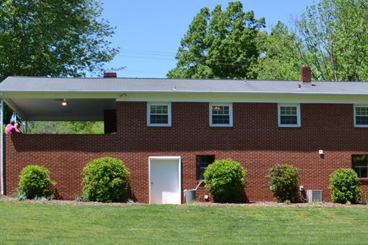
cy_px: 146
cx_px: 266
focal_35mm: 69
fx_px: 705
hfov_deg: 28.9
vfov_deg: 19.7
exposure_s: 1/160
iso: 100
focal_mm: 28
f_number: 6.3
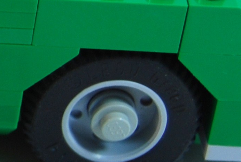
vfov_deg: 4.7
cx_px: -347
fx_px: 1969
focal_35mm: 294
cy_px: -56
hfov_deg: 6.6
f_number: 5.6
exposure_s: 1/100
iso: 200
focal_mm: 35
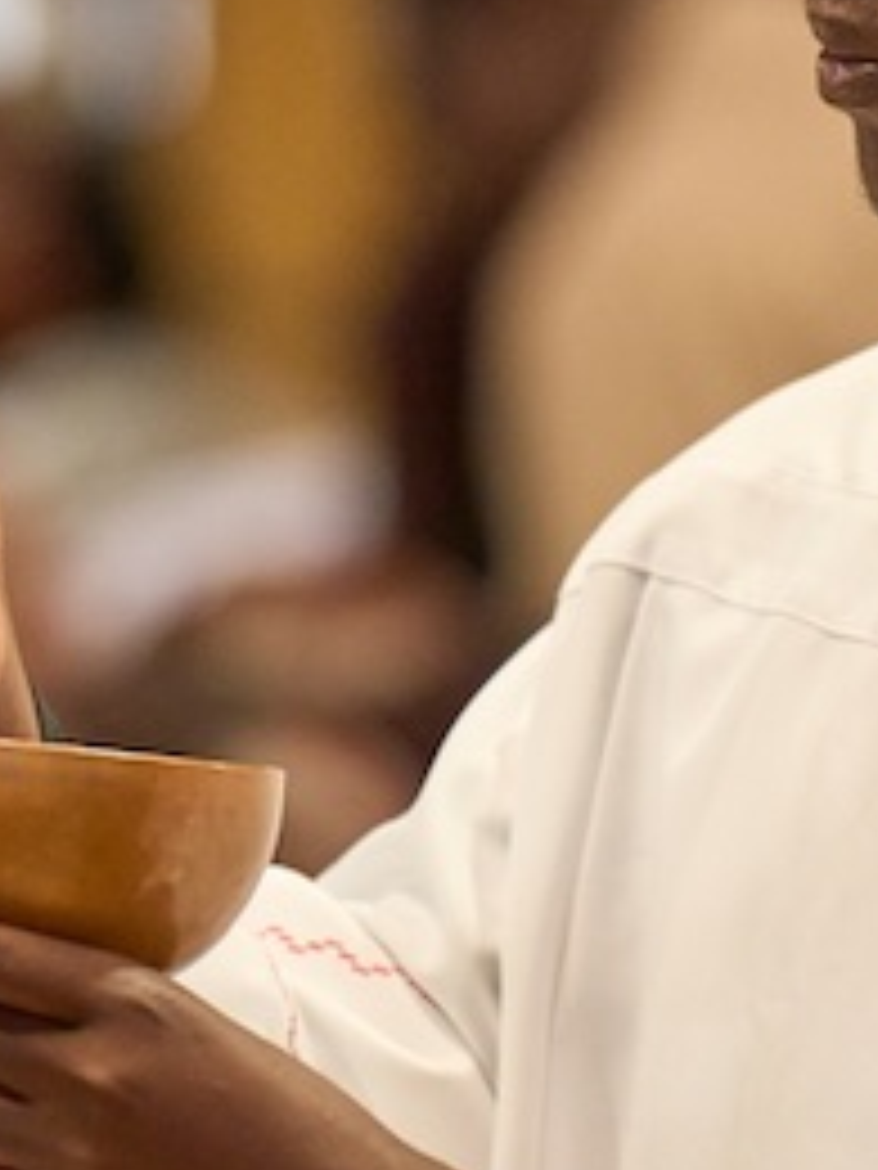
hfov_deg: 1.9
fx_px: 26040
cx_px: -95
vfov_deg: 2.6
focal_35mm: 770
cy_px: 479
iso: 2000
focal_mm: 200
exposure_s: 1/250
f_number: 2.8
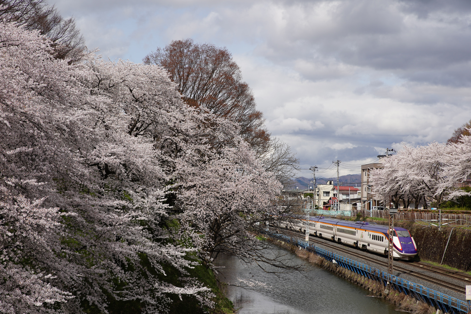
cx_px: 236
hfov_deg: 31.0
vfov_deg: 20.9
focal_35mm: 65
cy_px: 157
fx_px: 850
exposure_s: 1/640
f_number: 6.3
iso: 100
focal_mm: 65
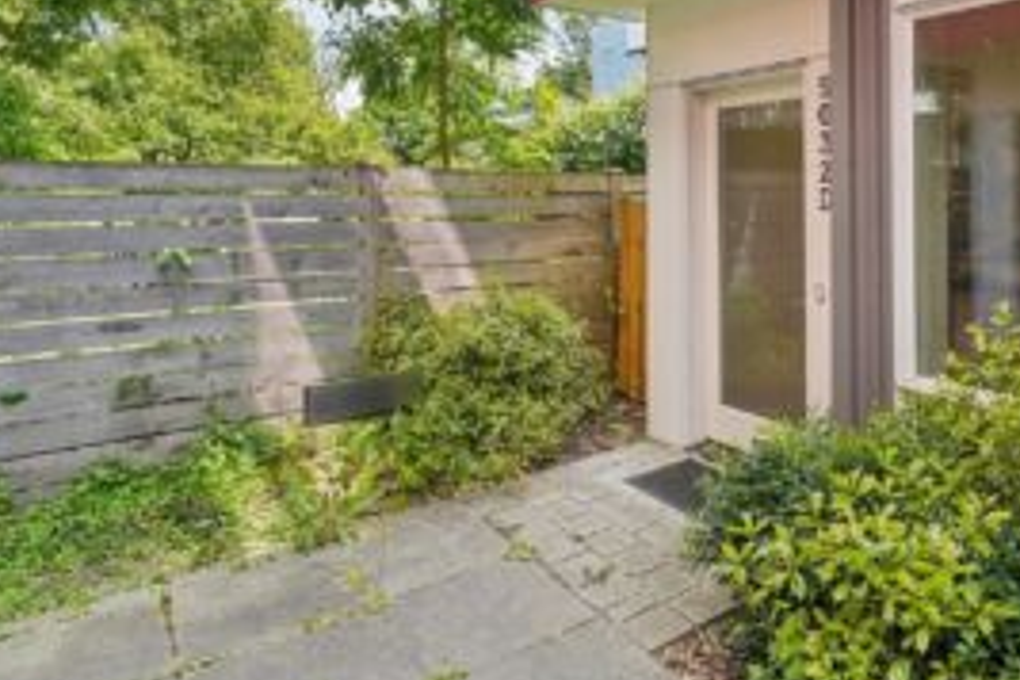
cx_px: 684
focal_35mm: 24
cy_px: 212
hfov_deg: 71.5
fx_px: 680
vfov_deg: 51.9
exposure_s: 1/400
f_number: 8
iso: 1600
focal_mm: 16
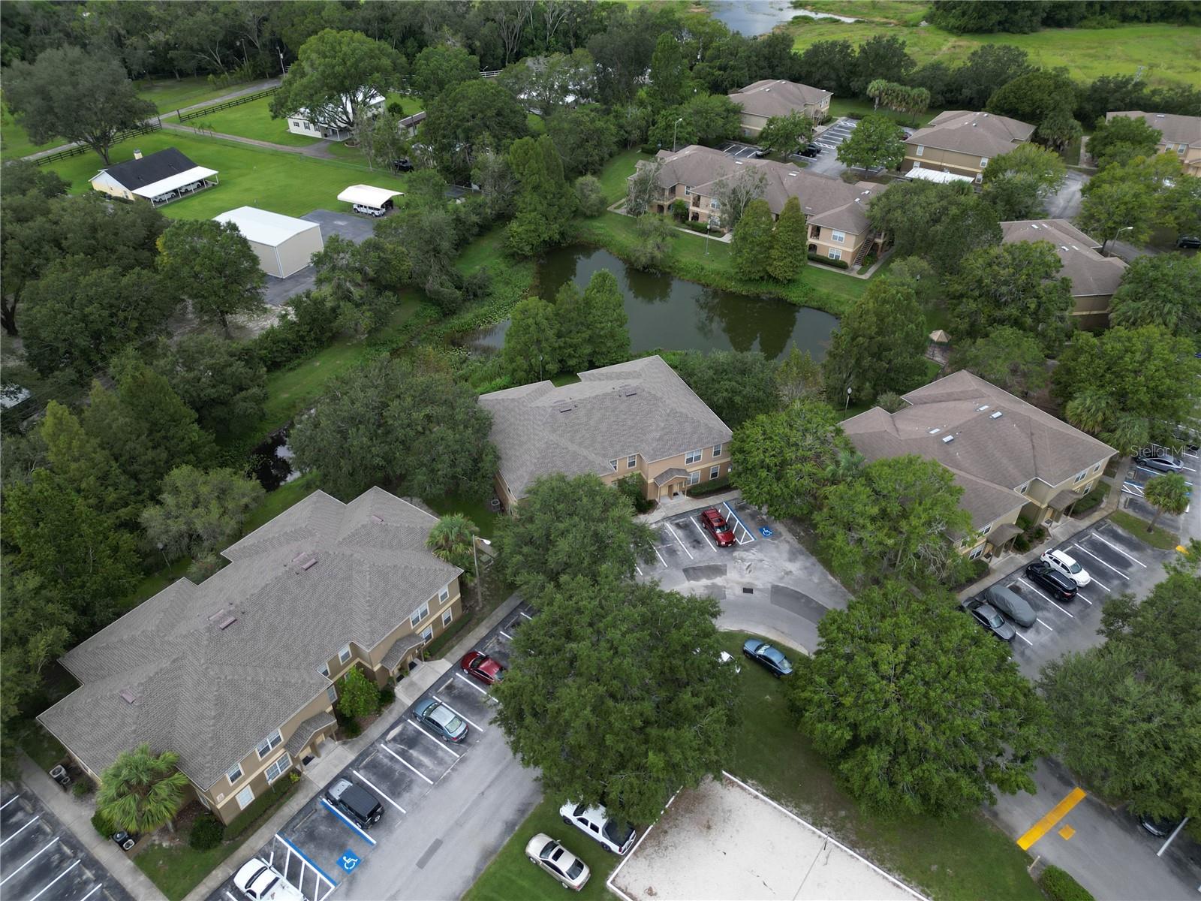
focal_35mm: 24
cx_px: 600
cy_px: 450
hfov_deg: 71.6
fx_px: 833
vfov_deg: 56.8
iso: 100
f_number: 1.7
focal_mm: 6.72
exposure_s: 1/800
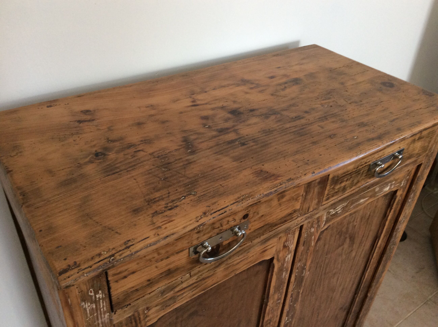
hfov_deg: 56.9
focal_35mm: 32
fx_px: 404
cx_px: 219
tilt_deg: -36.7
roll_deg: -1.3
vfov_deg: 44.1
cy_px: 164
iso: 80
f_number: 2.4
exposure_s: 1/25
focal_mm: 3.3
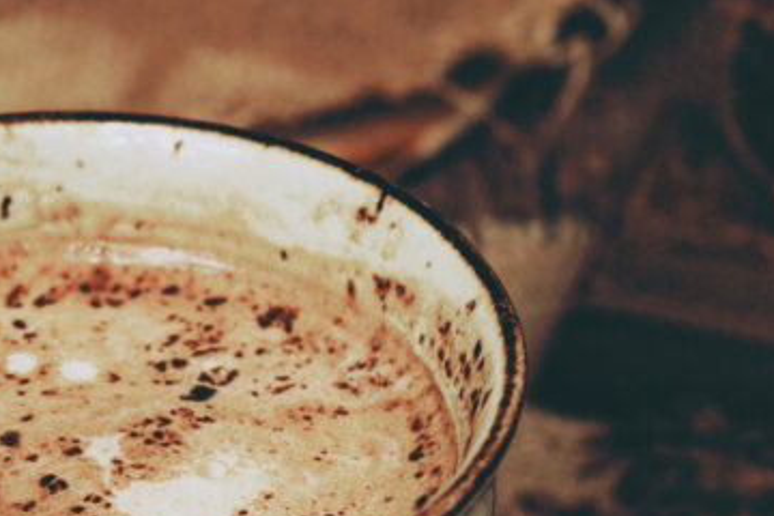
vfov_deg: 10.7
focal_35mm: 128
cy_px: 420
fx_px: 2752
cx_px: 234
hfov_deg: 16.0
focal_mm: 45
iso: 200
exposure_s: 1/100
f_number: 7.1
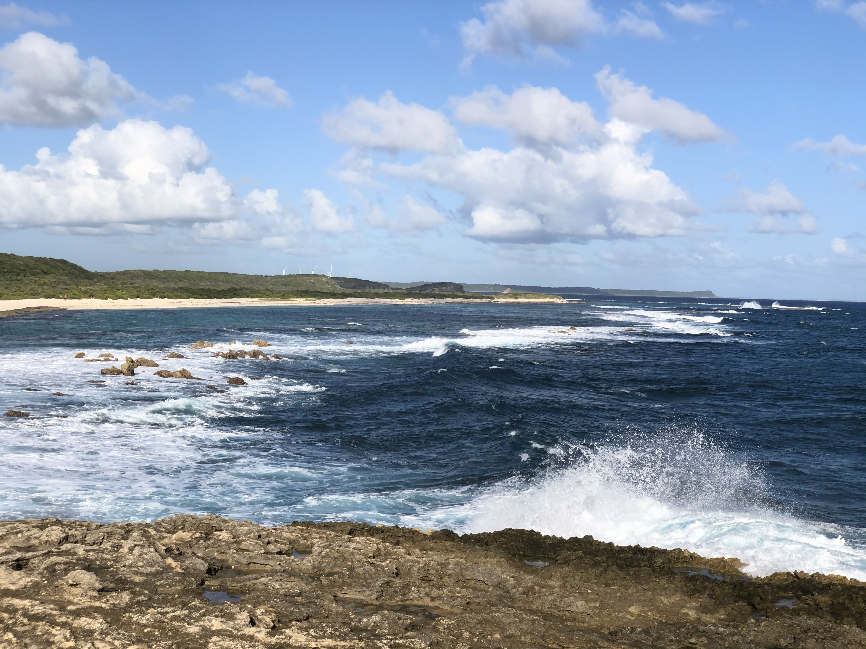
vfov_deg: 28.0
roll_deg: -1.5
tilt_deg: -3.4
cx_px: 433
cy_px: 324
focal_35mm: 52
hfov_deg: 36.8
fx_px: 1301
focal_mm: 6
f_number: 2.4
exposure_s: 1/1499
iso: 16
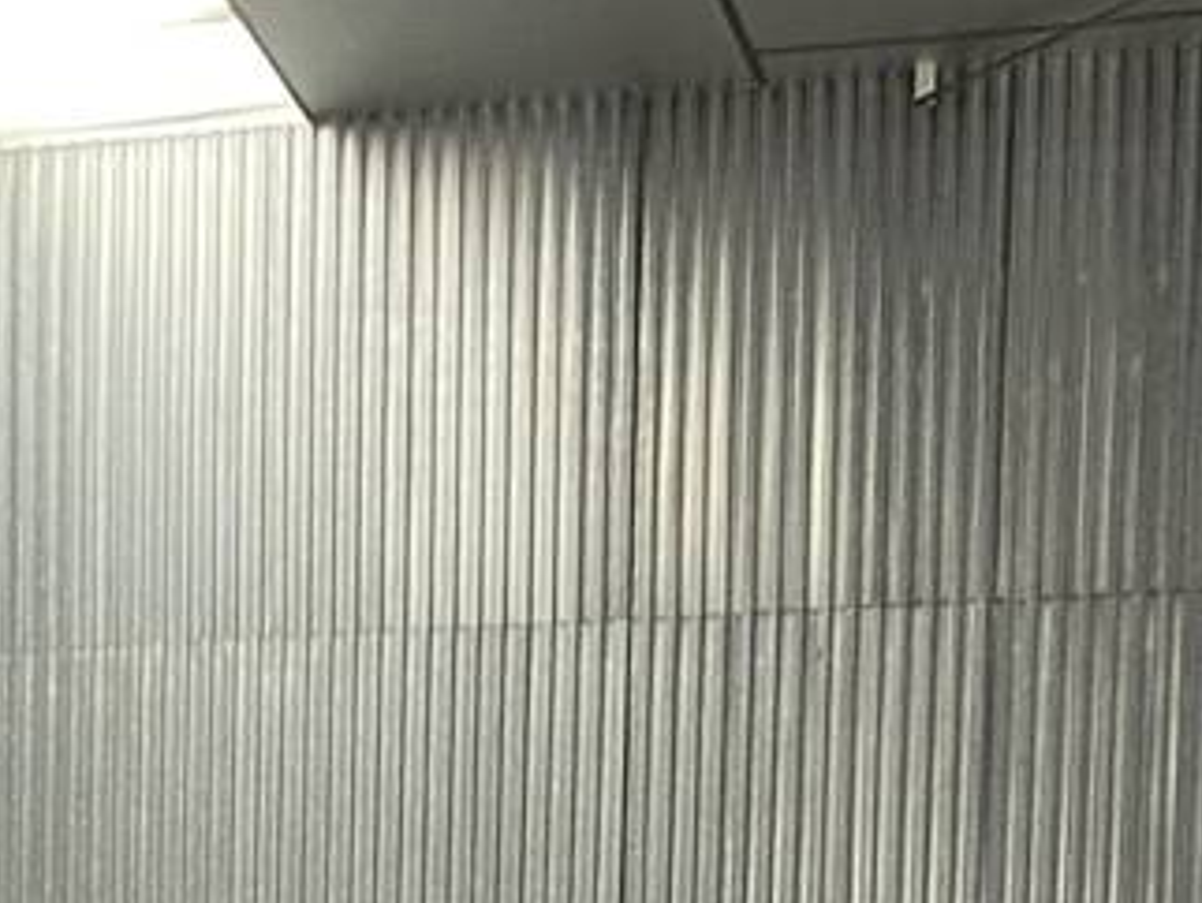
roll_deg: -1.5
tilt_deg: -5.7
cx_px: 340
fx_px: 4483
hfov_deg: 15.2
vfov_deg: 10.0
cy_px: 2198
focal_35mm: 129
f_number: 1.8
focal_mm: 4.25
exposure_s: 1/90
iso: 125
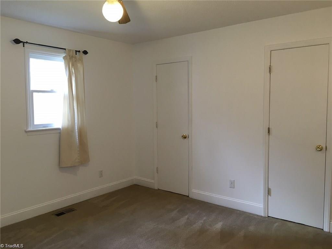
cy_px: 124
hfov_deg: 61.7
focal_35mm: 29
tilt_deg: -5.4
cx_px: 166
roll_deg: -0.1
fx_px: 278
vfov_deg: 48.2
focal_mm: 4.15
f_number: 2.2
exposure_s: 1/30
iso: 80
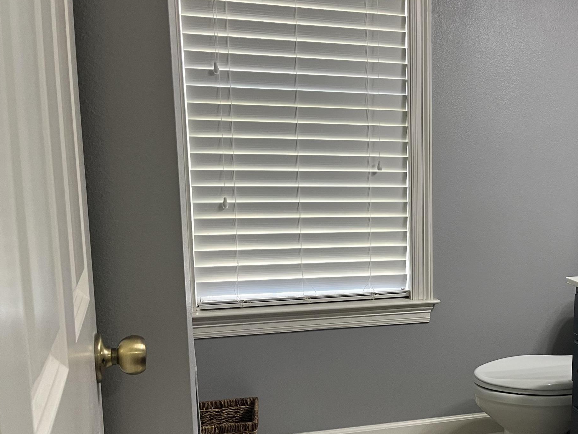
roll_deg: -0.8
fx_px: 735
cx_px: 482
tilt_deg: -10.2
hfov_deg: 40.7
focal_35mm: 44
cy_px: 272
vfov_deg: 32.7
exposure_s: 1/60
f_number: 1.6
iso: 100
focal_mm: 5.1
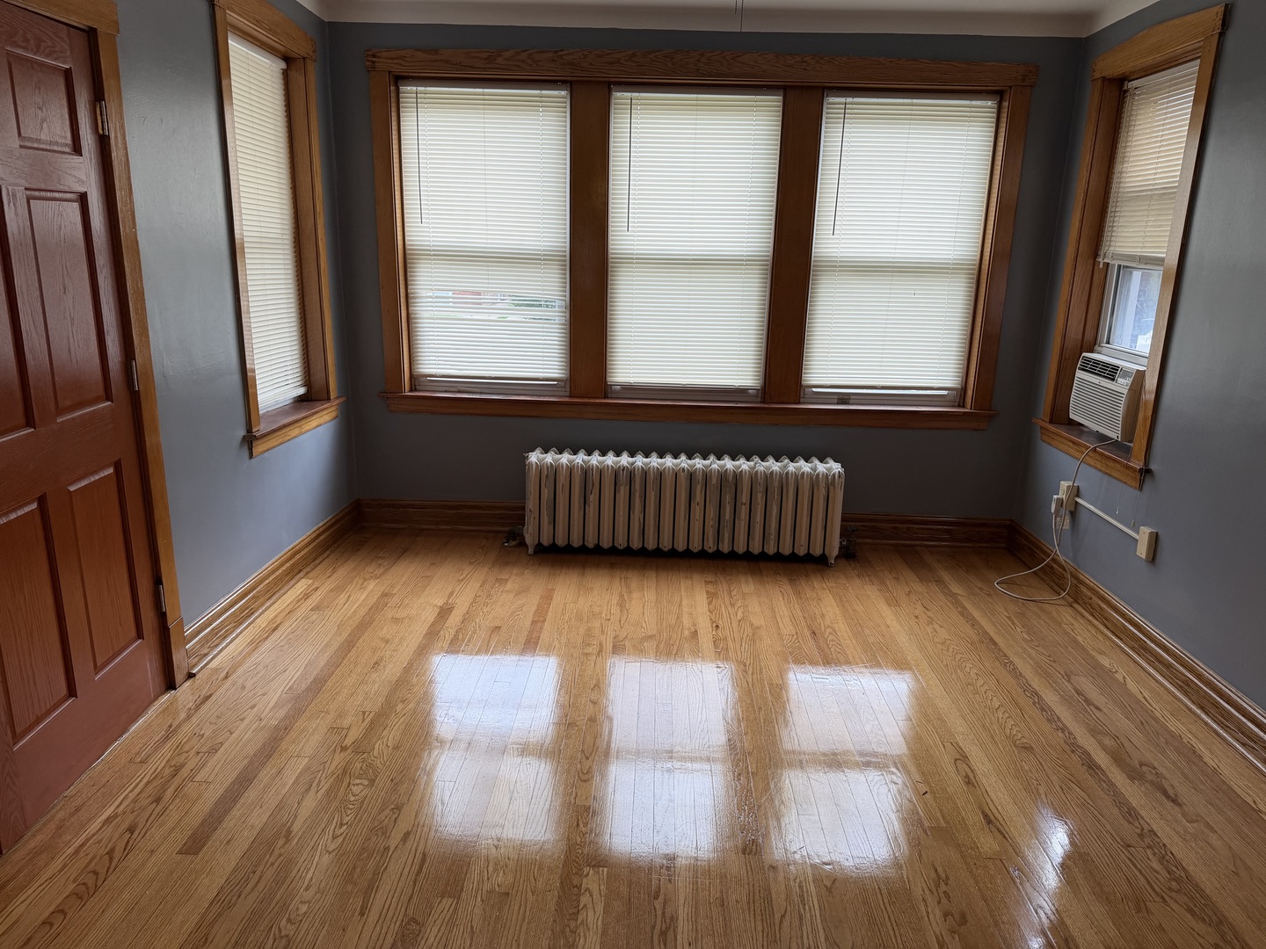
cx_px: 633
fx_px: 878
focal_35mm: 24
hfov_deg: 71.6
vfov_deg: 56.8
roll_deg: -0.6
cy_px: 474
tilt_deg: -15.7
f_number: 1.78
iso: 100
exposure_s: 1/120
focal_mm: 6.76
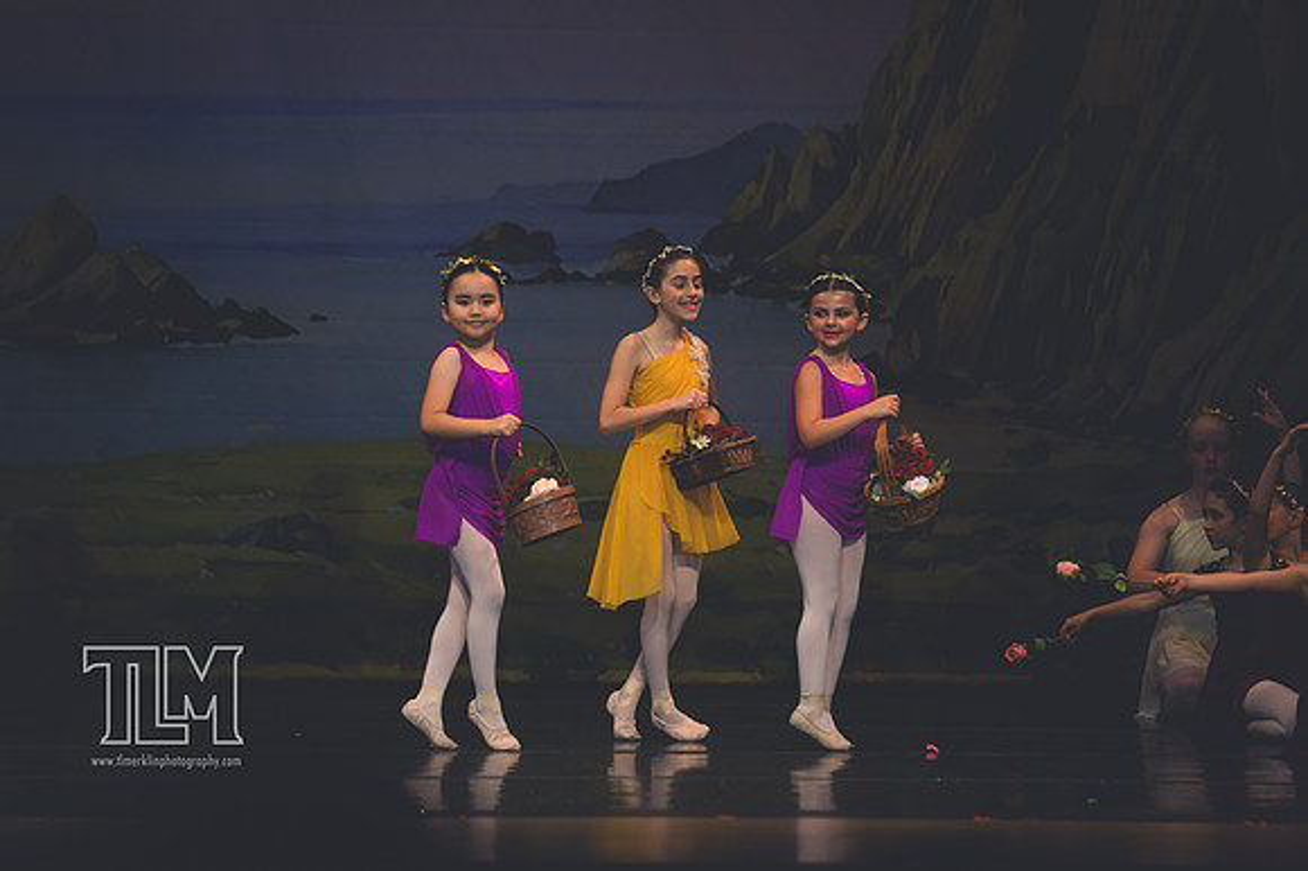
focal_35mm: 300
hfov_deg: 6.9
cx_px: 654
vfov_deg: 4.6
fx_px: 10893
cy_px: 436
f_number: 2.8
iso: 450
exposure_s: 1/500
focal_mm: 200
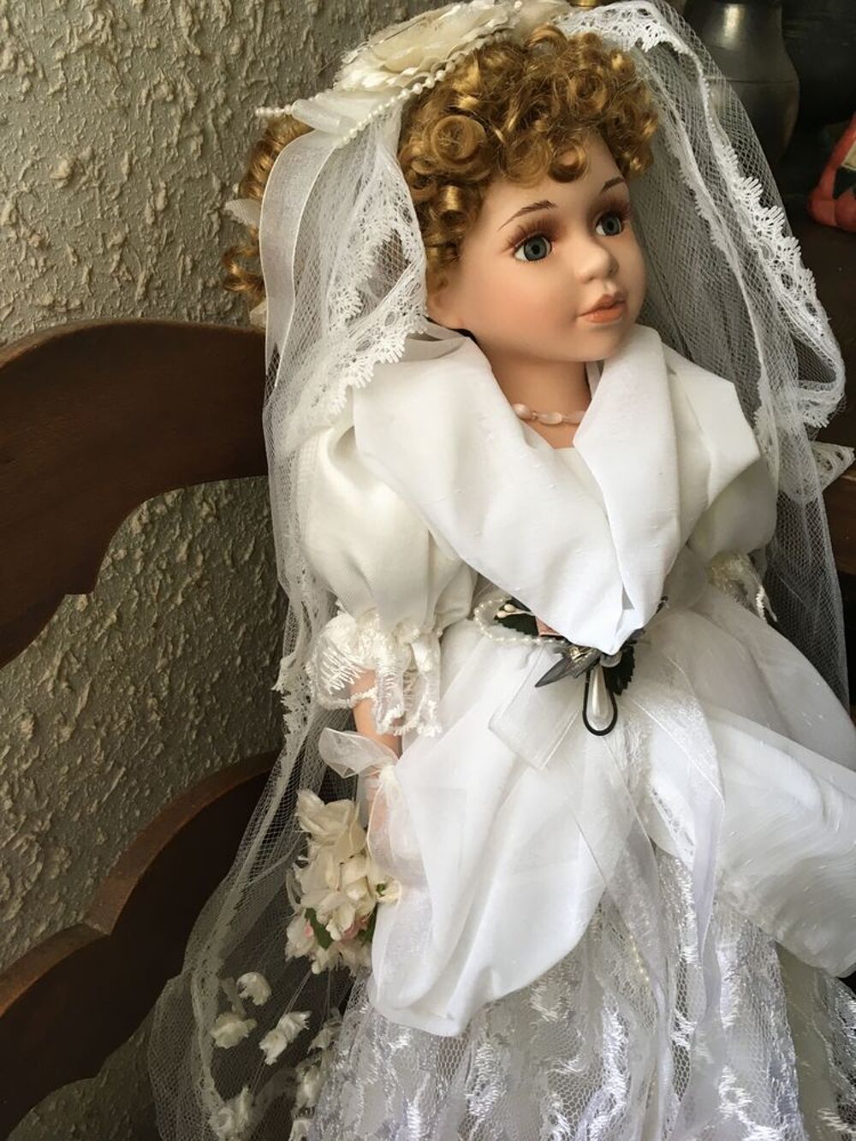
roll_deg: -1.3
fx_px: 956
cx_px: 428
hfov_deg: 48.2
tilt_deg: -36.3
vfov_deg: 61.7
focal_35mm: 29
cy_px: 570
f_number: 2.2
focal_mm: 4.15
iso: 80
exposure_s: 1/33
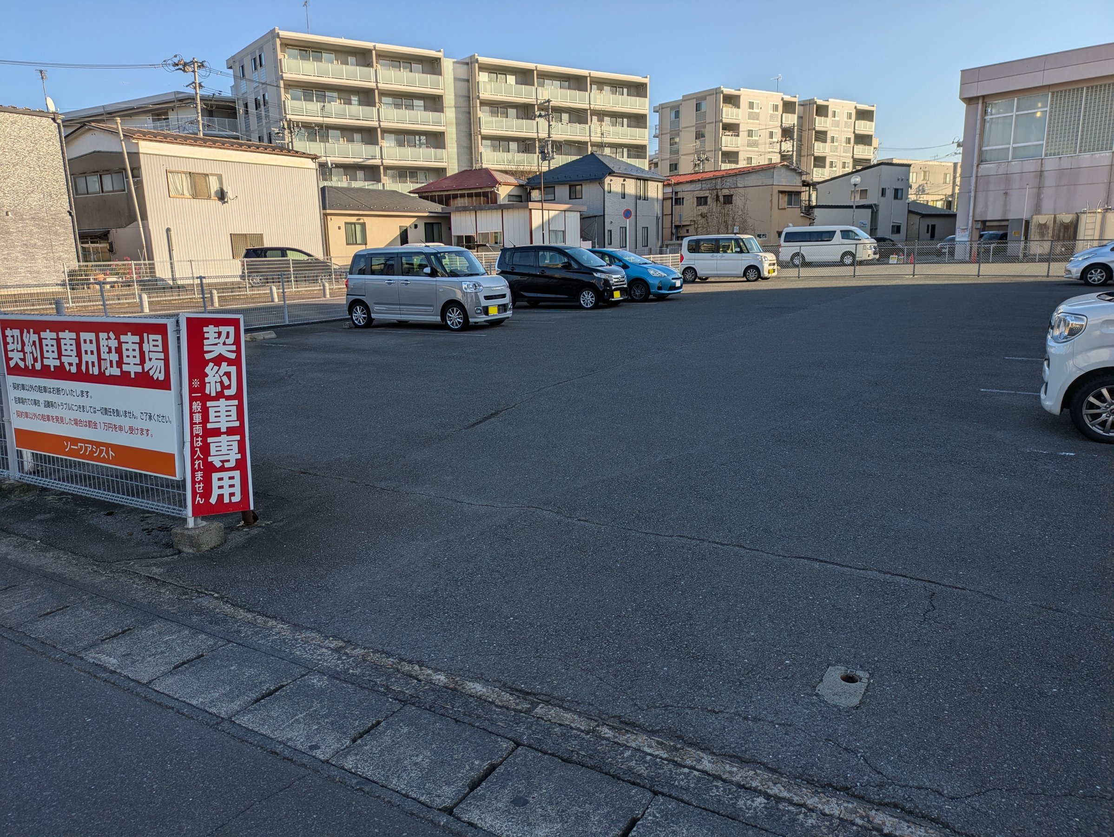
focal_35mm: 25
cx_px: 557
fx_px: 805
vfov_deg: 54.9
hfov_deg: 69.4
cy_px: 418
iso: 42
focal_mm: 5.43
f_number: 1.89
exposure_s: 1/2028
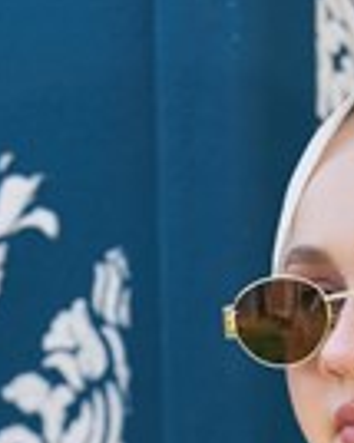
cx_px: 496
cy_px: 694
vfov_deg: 5.4
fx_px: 4681
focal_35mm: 357
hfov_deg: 4.3
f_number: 4.5
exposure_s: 1/200
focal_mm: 110
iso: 200
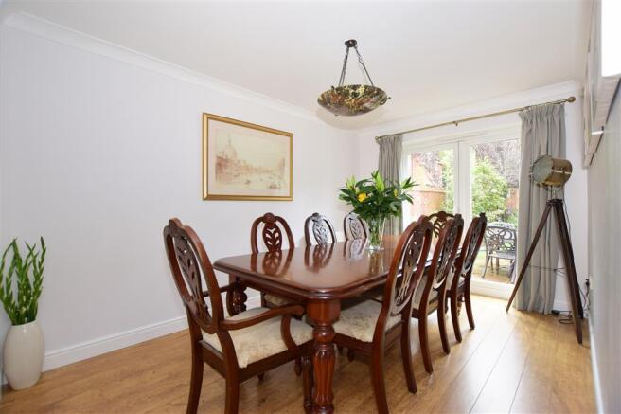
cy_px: 207
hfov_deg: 100.4
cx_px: 310
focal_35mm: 15
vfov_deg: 77.3
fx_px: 259
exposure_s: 1/25
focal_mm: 10
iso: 400
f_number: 5.6
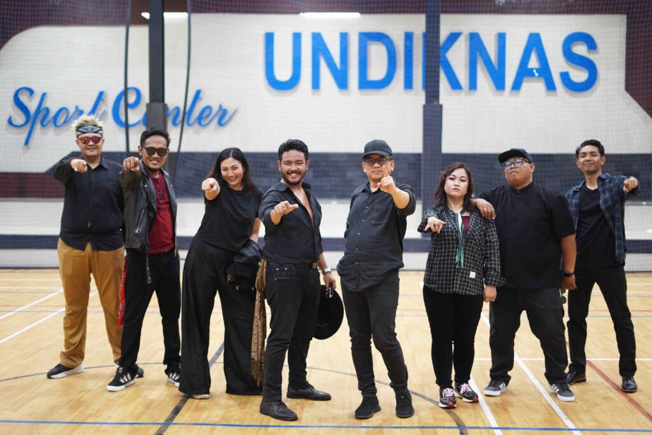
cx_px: 326
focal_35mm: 50
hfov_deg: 39.6
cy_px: 218
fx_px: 906
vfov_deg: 27.0
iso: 500
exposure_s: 1/50
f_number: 1.8
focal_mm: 50
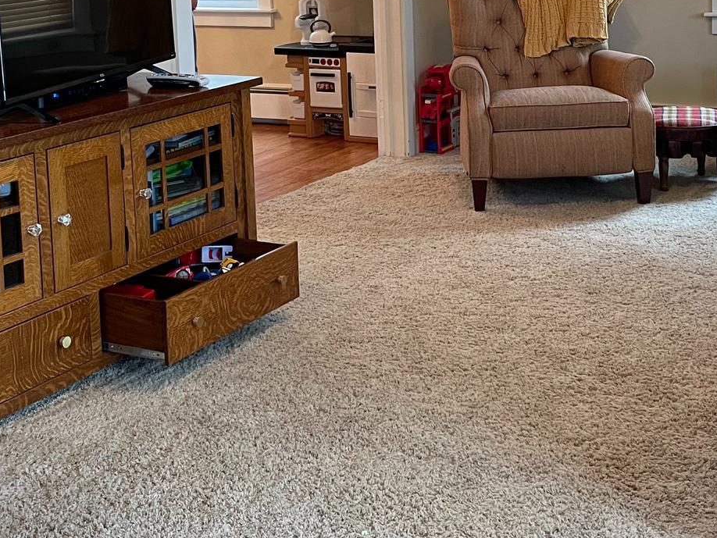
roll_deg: +1.7
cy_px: 39
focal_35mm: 58
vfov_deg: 24.4
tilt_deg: -5.3
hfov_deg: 33.1
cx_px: 425
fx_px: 1202
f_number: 1.6
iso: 200
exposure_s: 1/60
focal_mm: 4.2
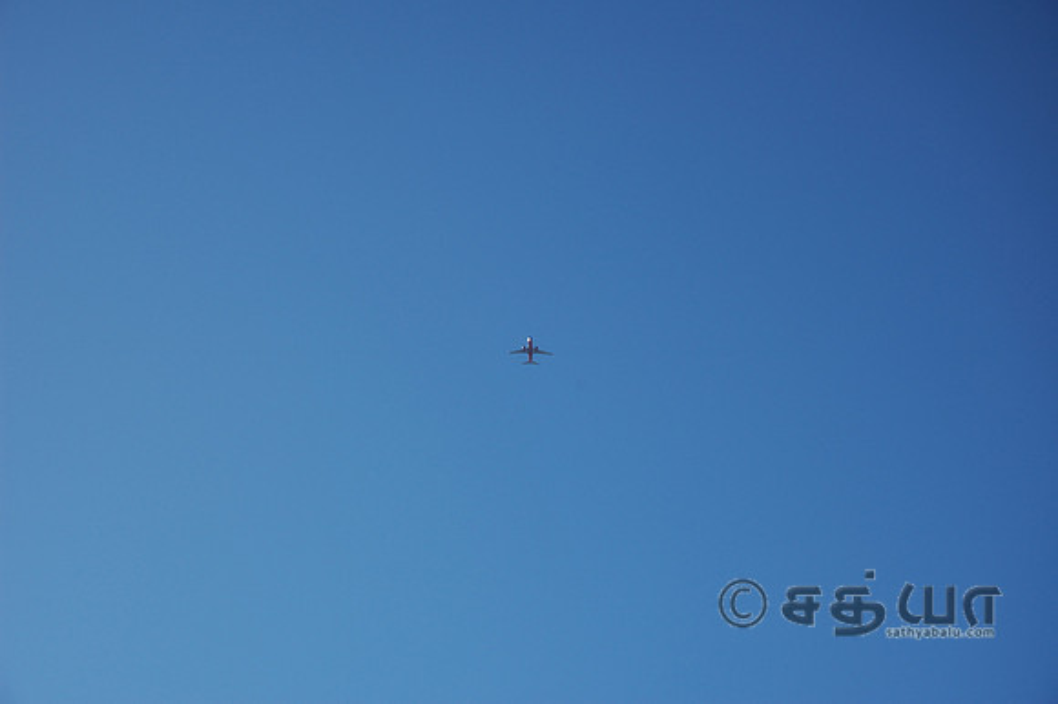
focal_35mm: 105
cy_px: 352
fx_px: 3084
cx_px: 529
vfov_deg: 13.0
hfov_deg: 19.5
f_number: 8
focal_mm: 70
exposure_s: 1/250
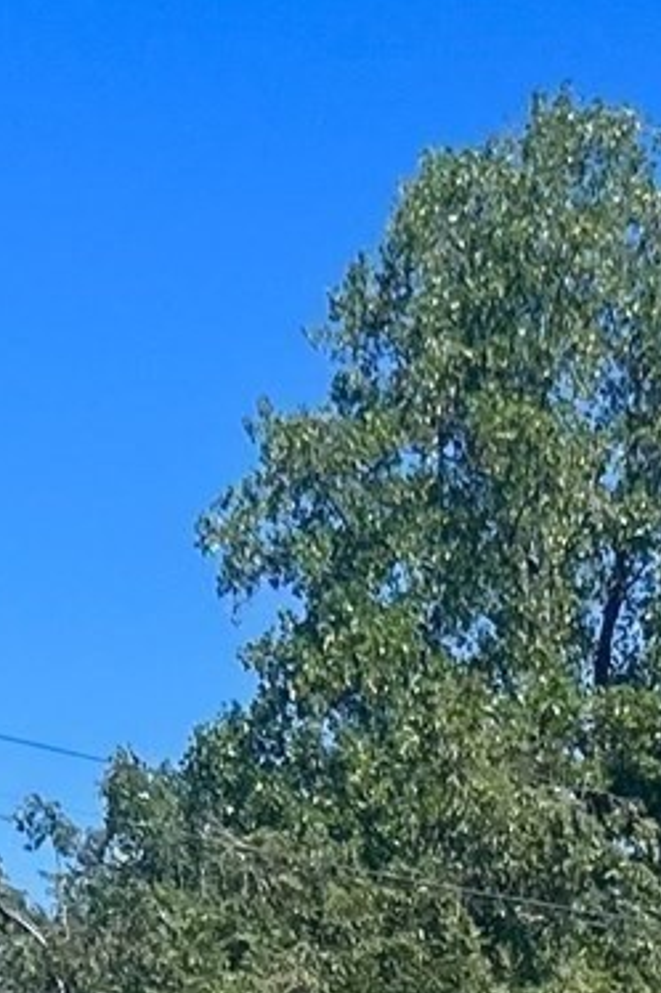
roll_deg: +1.4
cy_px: 1824
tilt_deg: -3.4
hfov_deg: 9.2
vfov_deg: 12.6
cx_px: 624
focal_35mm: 148
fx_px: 4080
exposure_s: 1/3460
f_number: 1.5
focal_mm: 5.7
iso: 50
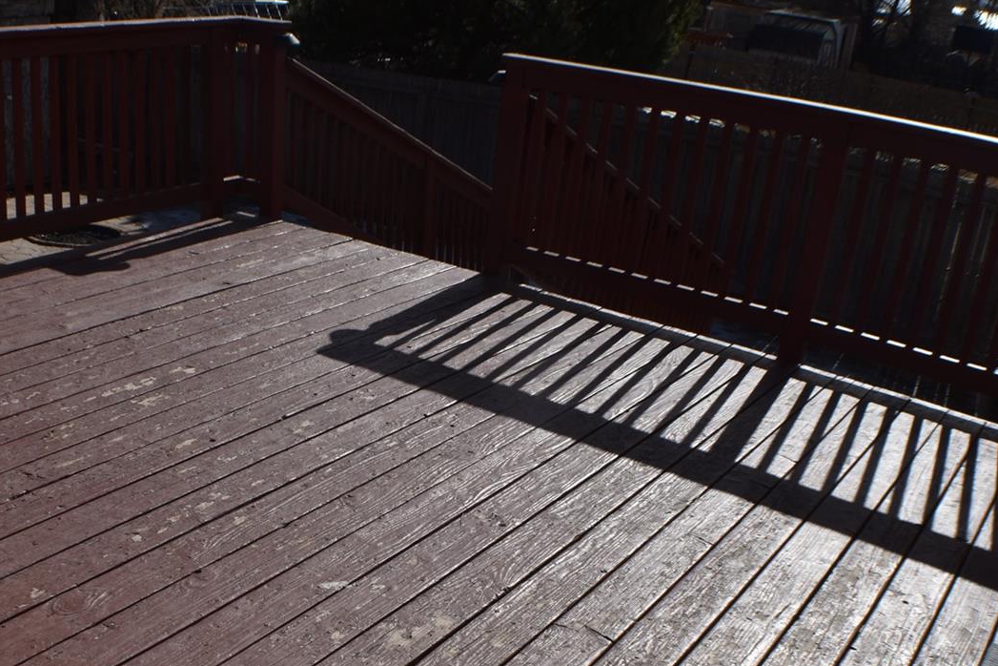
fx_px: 1525
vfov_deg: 24.4
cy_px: 479
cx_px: 261
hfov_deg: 35.5
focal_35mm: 55
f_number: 18
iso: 100
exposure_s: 1/200
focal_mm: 24
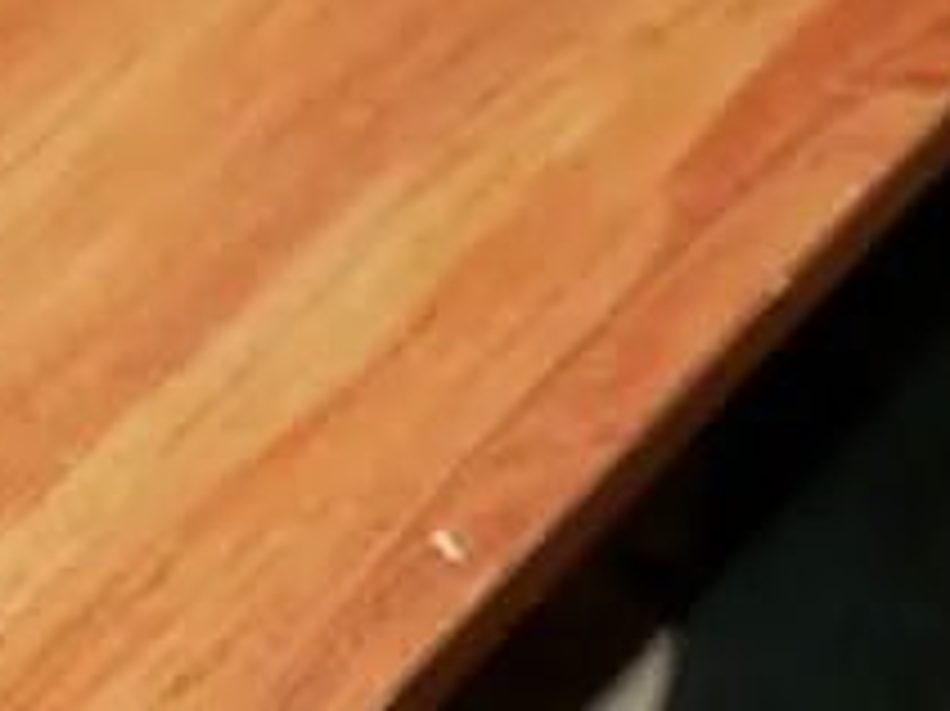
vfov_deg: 6.8
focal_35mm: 214
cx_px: -1076
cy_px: -439
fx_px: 5870
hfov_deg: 8.7
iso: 3200
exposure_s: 1/160
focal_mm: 22
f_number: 5.6
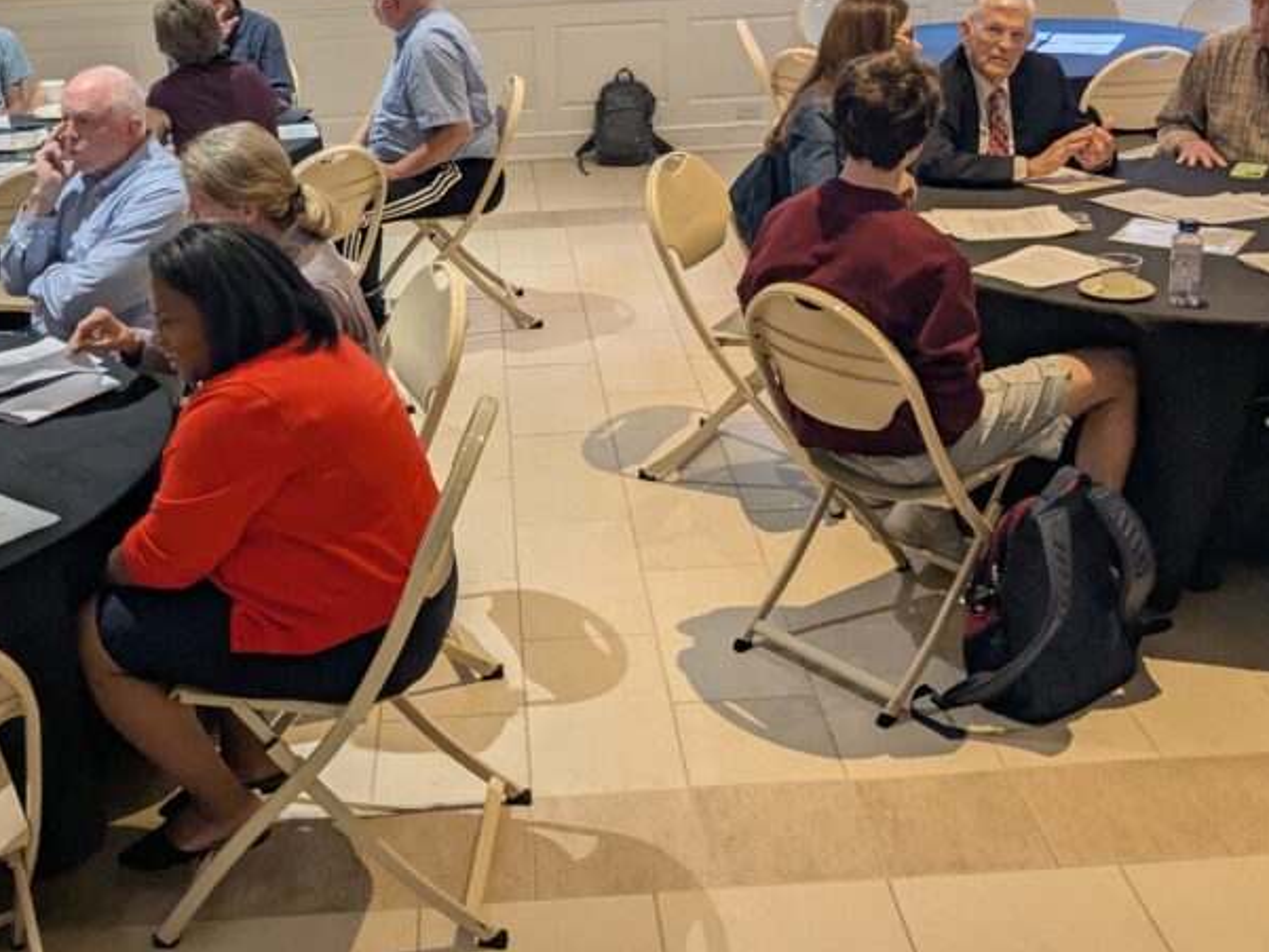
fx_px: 1687
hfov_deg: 41.0
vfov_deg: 30.9
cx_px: 484
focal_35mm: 46
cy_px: 211
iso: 291
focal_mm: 4.38
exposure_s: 1/99.9
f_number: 1.73
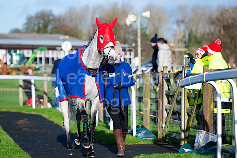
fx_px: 1171
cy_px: 81
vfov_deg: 7.7
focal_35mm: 178
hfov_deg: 11.6
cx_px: 116
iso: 320
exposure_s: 1/5000
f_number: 3.5
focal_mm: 160
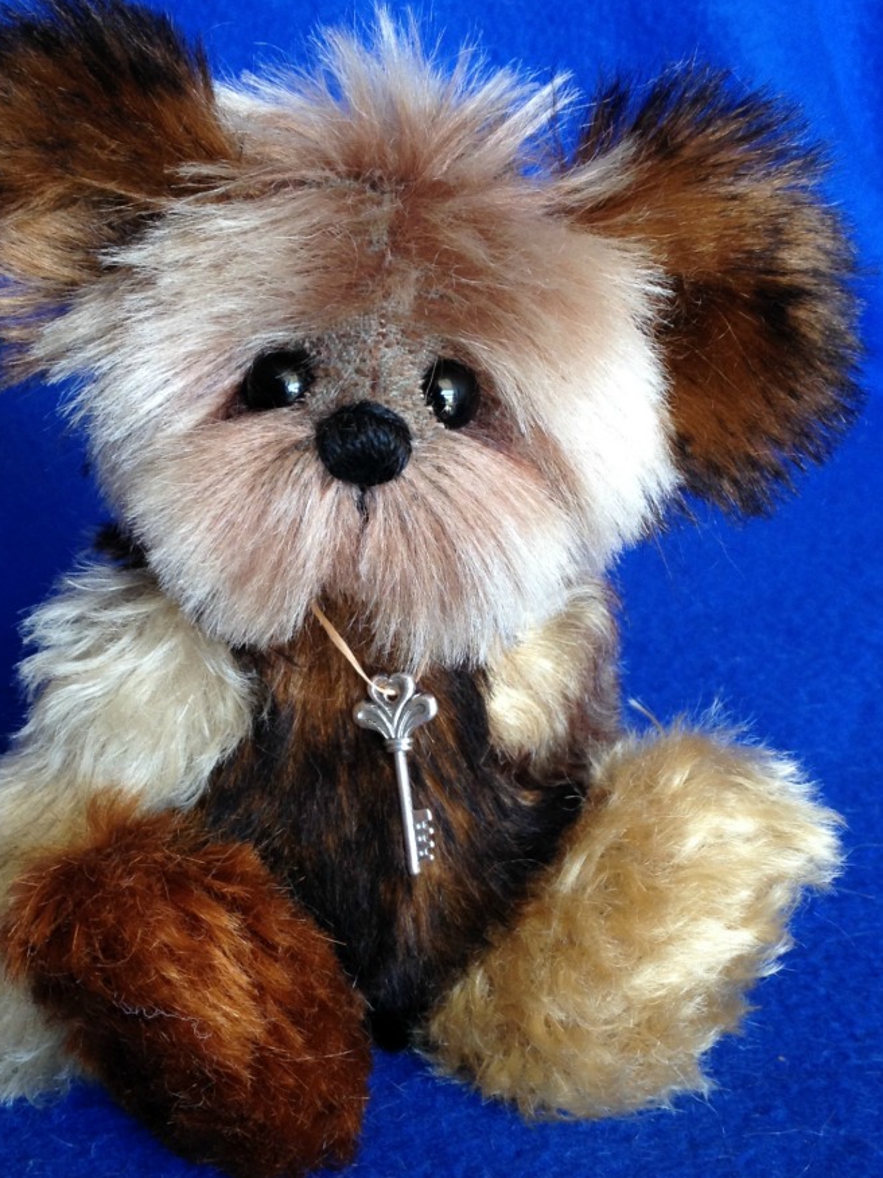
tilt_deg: -25.8
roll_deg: -3.3
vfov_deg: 46.8
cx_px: 384
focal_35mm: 40
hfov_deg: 35.9
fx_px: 1361
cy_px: 596
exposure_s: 1/30
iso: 50
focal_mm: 4.28
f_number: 2.4
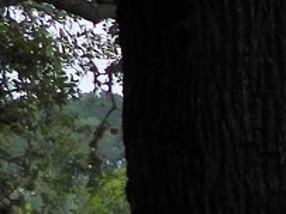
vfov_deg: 8.5
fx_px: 1404
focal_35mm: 170
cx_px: 720
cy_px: 346
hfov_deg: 10.0
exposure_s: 1/1000
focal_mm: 4.3
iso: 100
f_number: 2.8
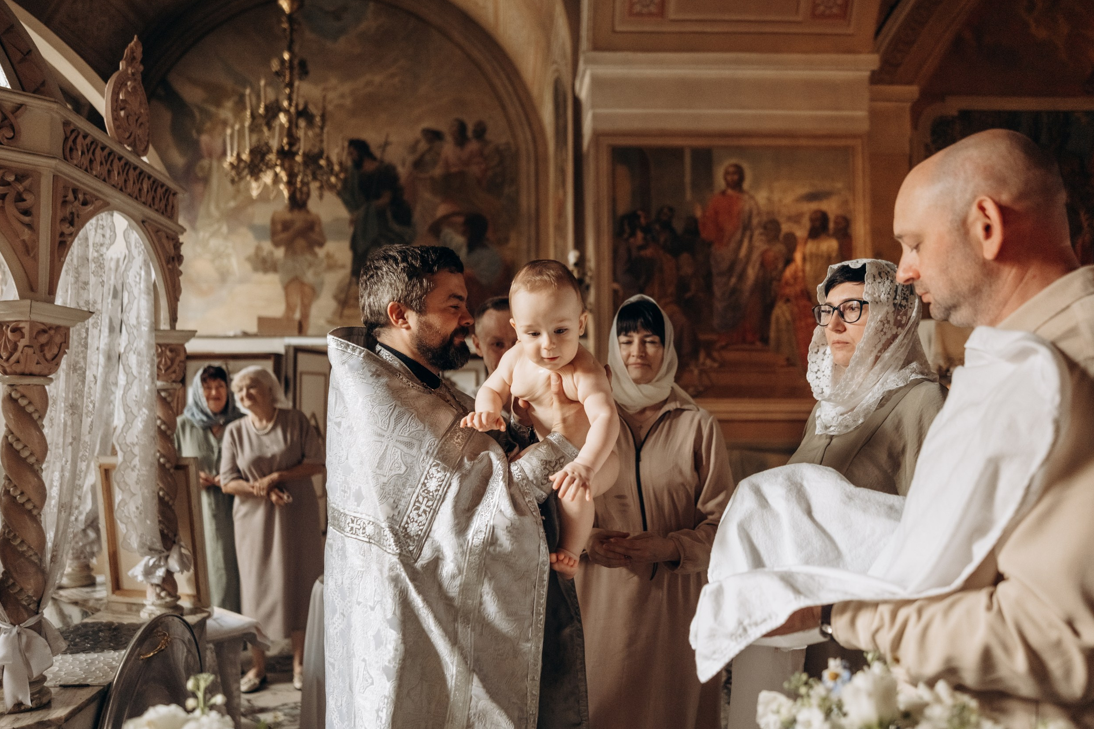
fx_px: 851
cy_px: 367
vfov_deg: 46.4
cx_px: 562
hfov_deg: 65.5
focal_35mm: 28
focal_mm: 18
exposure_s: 1/250
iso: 640
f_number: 1.4
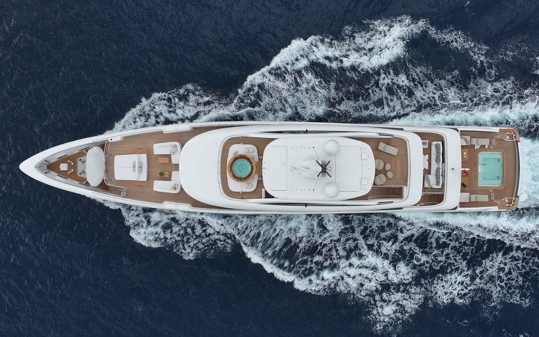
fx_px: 499
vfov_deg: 37.3
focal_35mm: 34
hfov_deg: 55.9
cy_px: 163
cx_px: 343
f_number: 2.8
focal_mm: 12.29
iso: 200
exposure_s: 1/2500
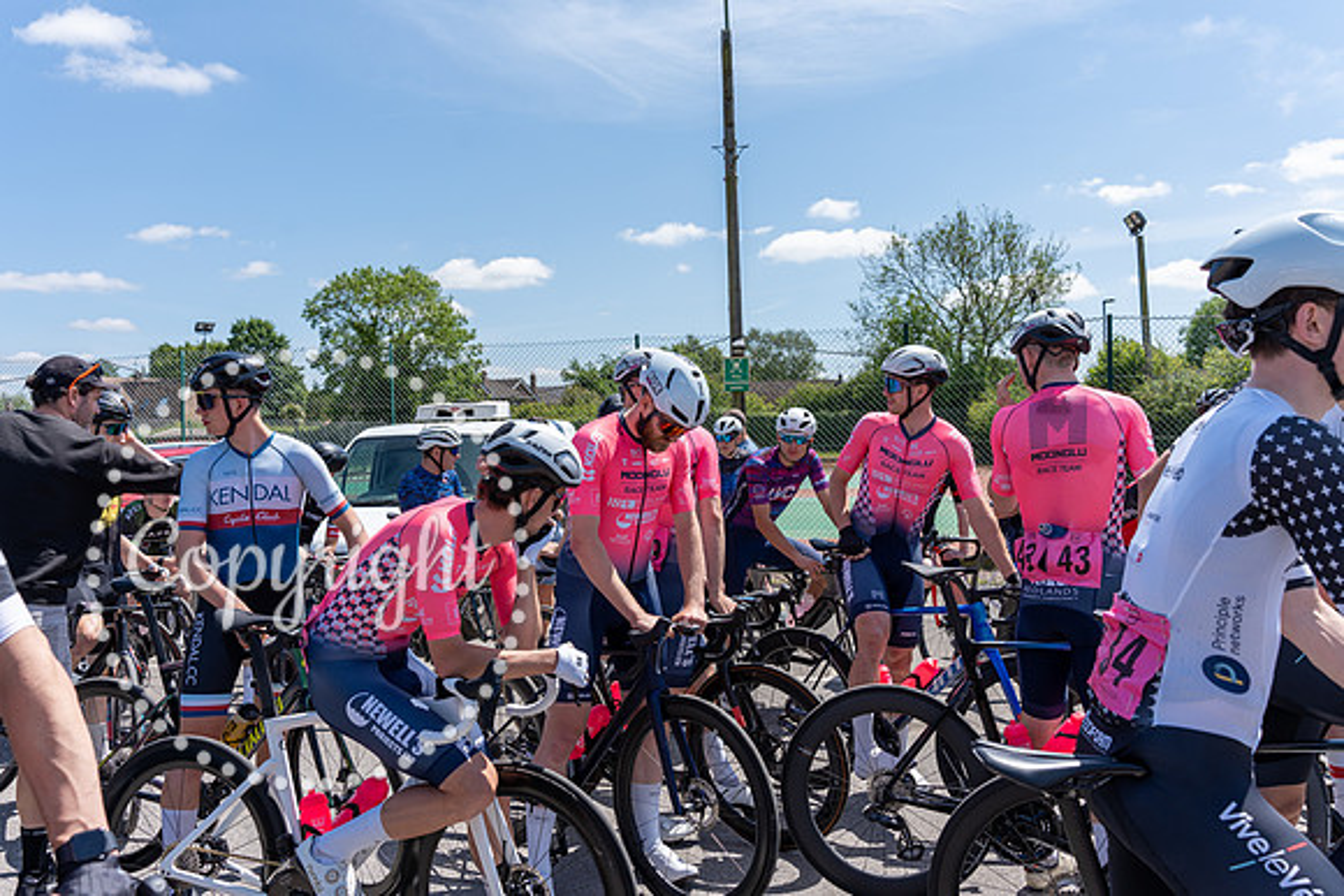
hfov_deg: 63.6
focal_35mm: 29
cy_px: 448
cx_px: 672
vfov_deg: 45.0
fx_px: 1083
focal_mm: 29
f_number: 5.6
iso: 100
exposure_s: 1/500
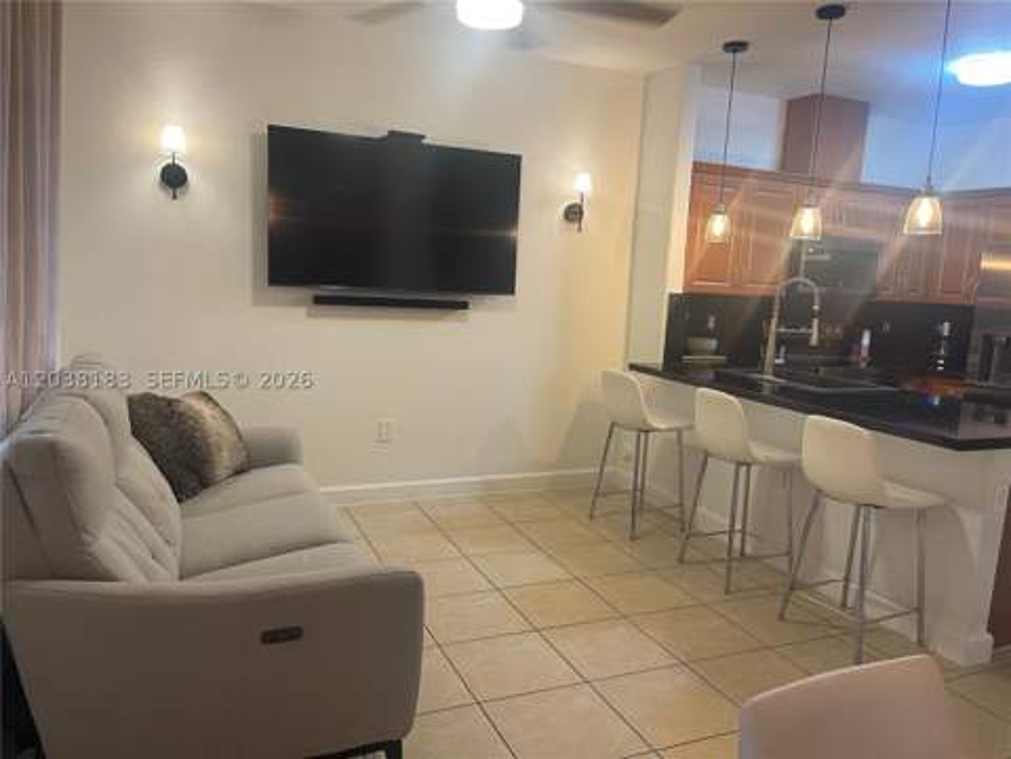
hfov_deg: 69.4
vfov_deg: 54.9
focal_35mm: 25
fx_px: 730
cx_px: 506
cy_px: 380
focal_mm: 5.1
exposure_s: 1/60
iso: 160
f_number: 1.6
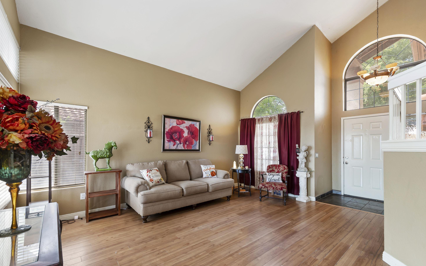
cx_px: 209
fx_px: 174
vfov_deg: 74.6
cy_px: 144
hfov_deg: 101.5
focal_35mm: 15
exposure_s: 1/6
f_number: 10
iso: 500
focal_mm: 14
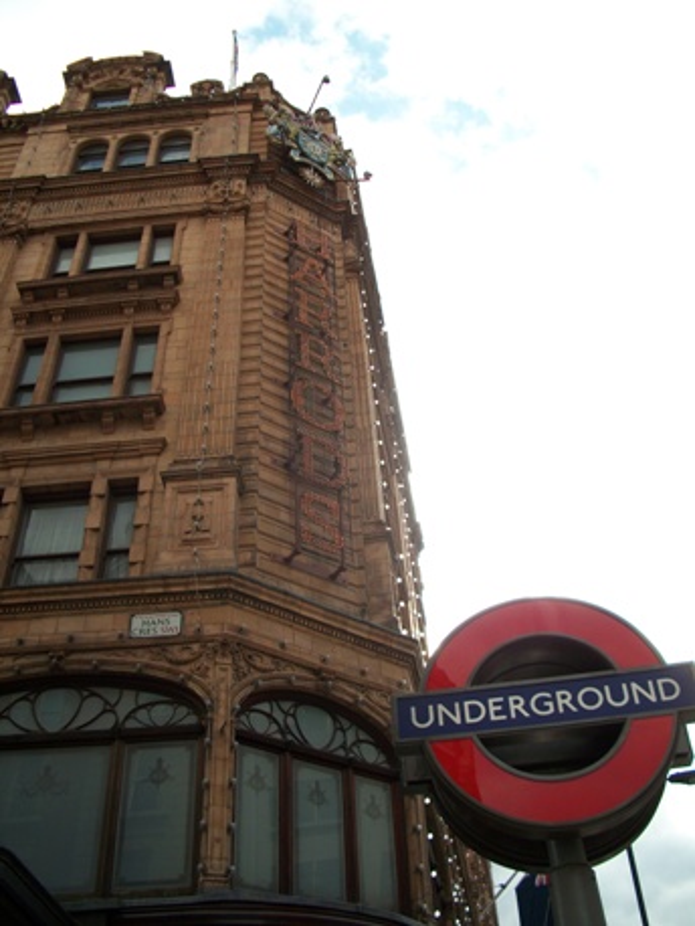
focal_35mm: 35
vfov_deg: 52.6
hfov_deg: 40.7
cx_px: 348
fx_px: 936
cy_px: 463
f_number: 3.1
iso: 80
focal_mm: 6.3
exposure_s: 1/500
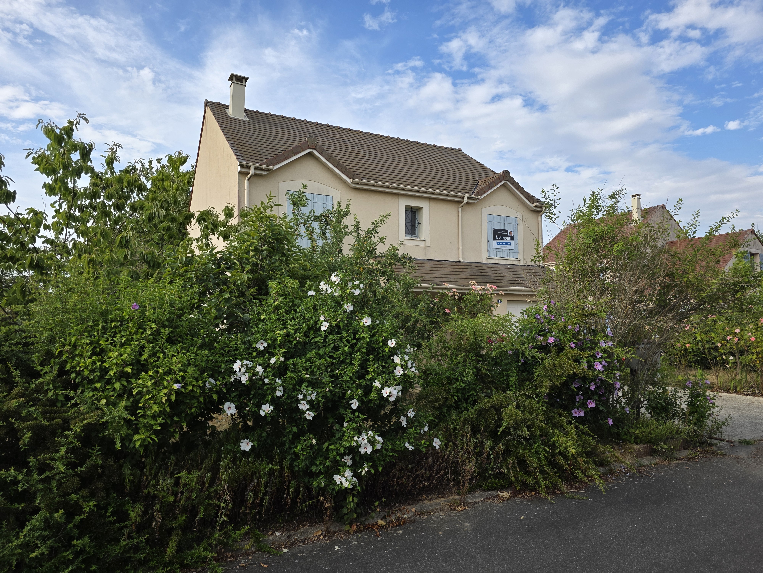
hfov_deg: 73.9
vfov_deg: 58.9
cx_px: 382
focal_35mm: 23
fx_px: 507
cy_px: 286
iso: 80
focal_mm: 6.3
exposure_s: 1/2572
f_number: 1.7
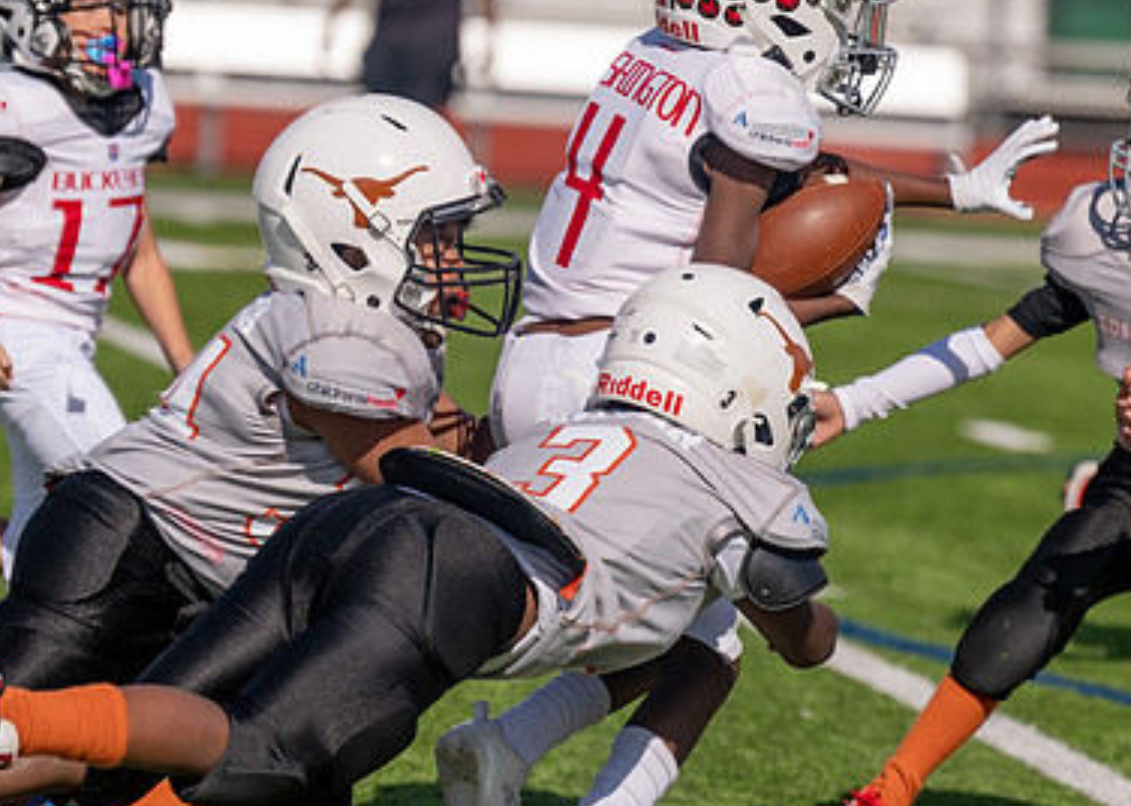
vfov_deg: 4.5
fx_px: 10336
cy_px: 361
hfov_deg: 6.3
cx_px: 710
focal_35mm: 322
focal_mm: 199
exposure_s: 1/3200
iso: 160
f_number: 4
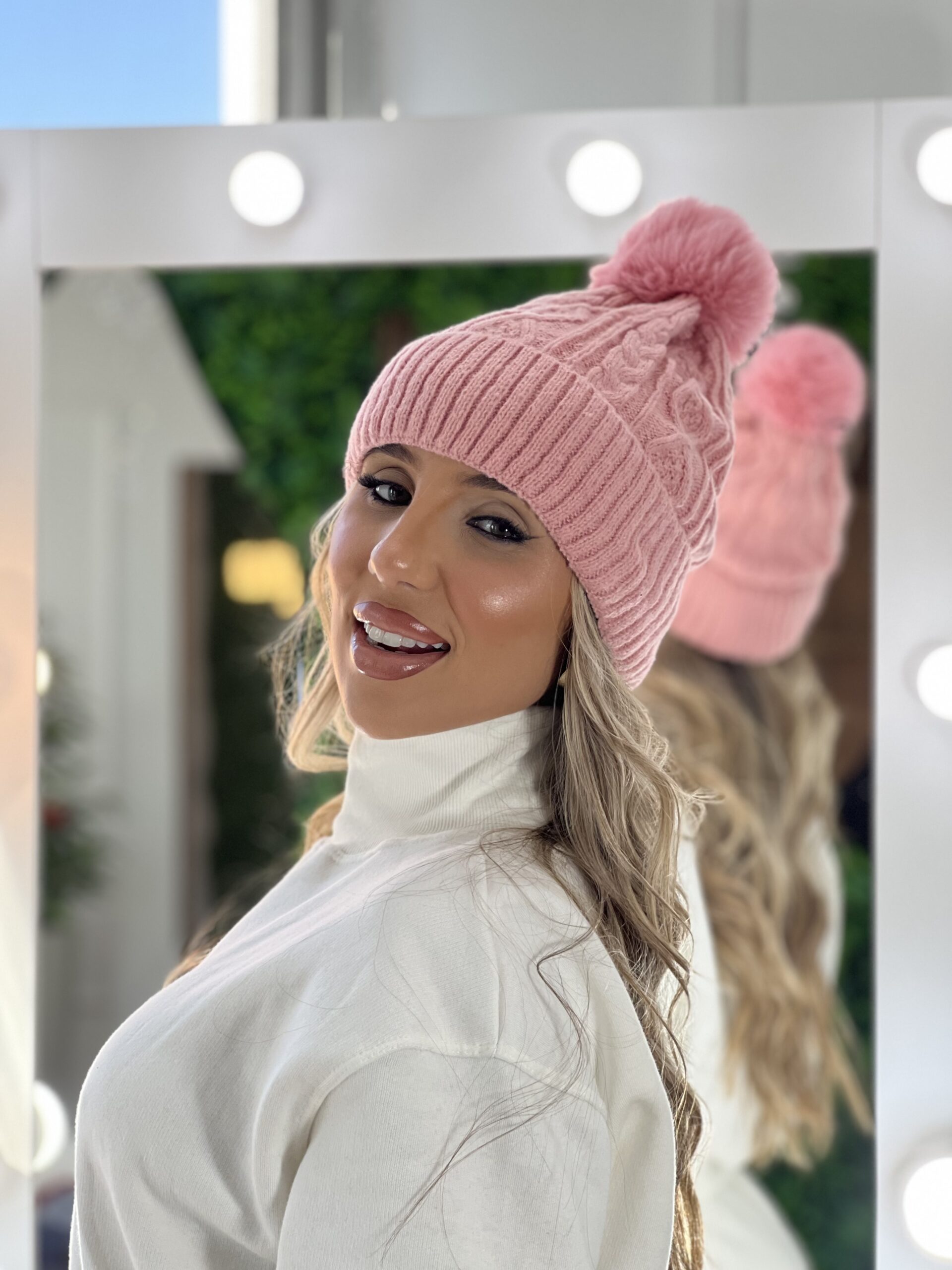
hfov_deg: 19.1
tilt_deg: -0.2
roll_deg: +0.0
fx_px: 2824
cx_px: 476
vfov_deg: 25.3
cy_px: 635
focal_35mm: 77
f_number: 2.8
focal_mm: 9
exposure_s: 1/120
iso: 100
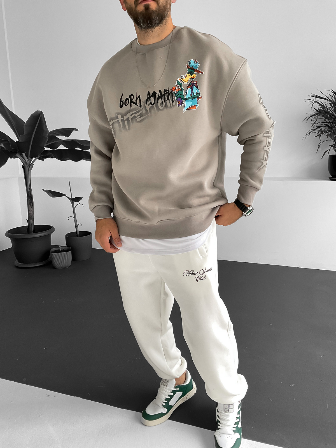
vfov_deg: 61.7
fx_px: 375
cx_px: 168
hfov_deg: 48.2
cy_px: 224
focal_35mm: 29
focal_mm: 3
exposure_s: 1/120
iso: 64
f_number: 1.8
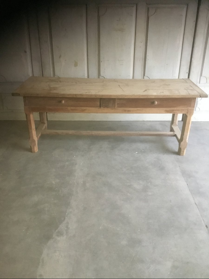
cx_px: 104
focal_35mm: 31
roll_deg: -0.9
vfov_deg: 58.4
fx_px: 250
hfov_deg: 45.4
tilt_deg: -26.4
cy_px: 140
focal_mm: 3.3
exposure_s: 1/17
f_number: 2.4
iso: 250
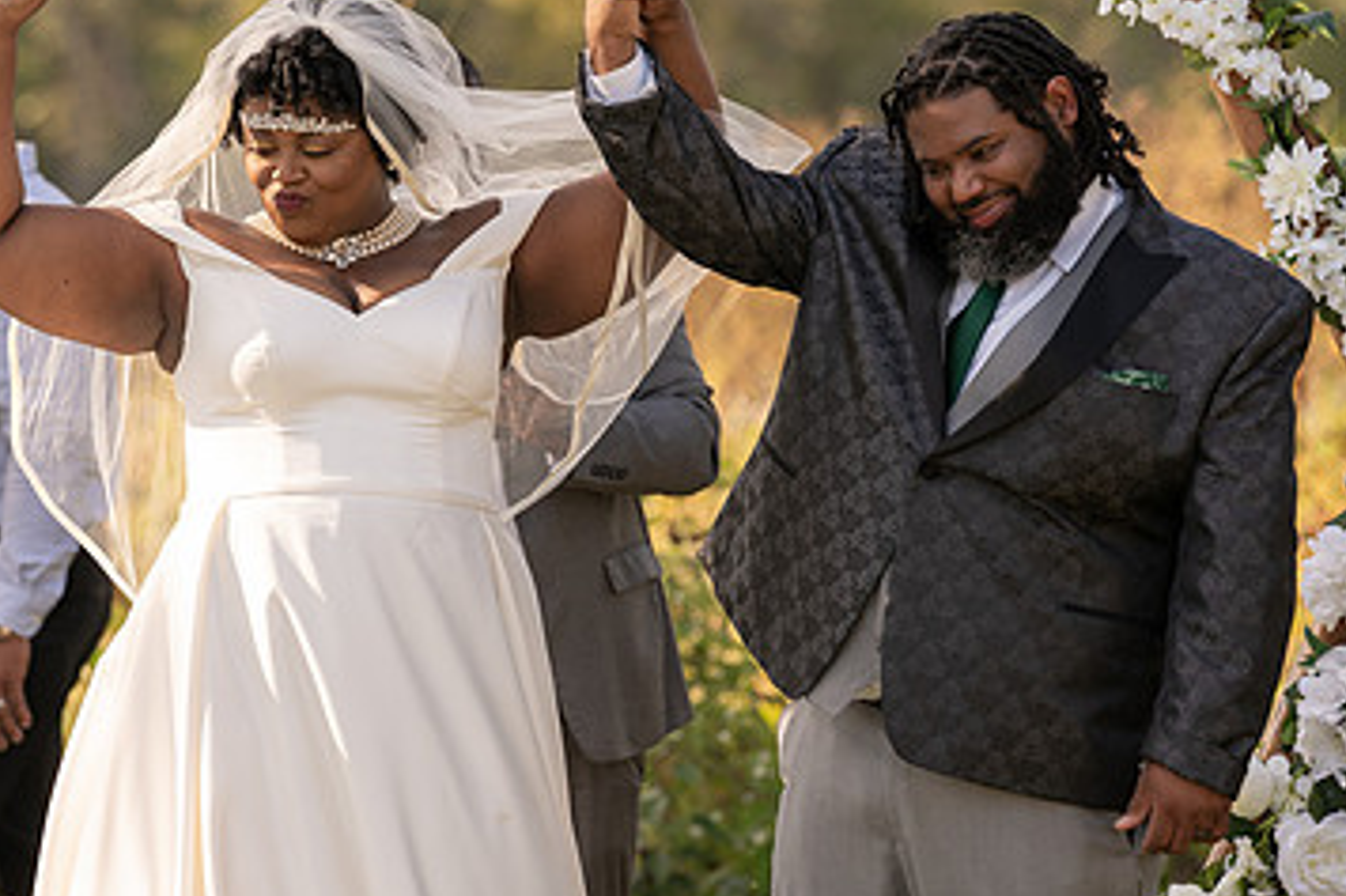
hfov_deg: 7.3
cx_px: 480
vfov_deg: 4.9
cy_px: 316
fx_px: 10538
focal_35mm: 282
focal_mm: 173
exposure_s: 1/500
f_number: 4
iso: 100
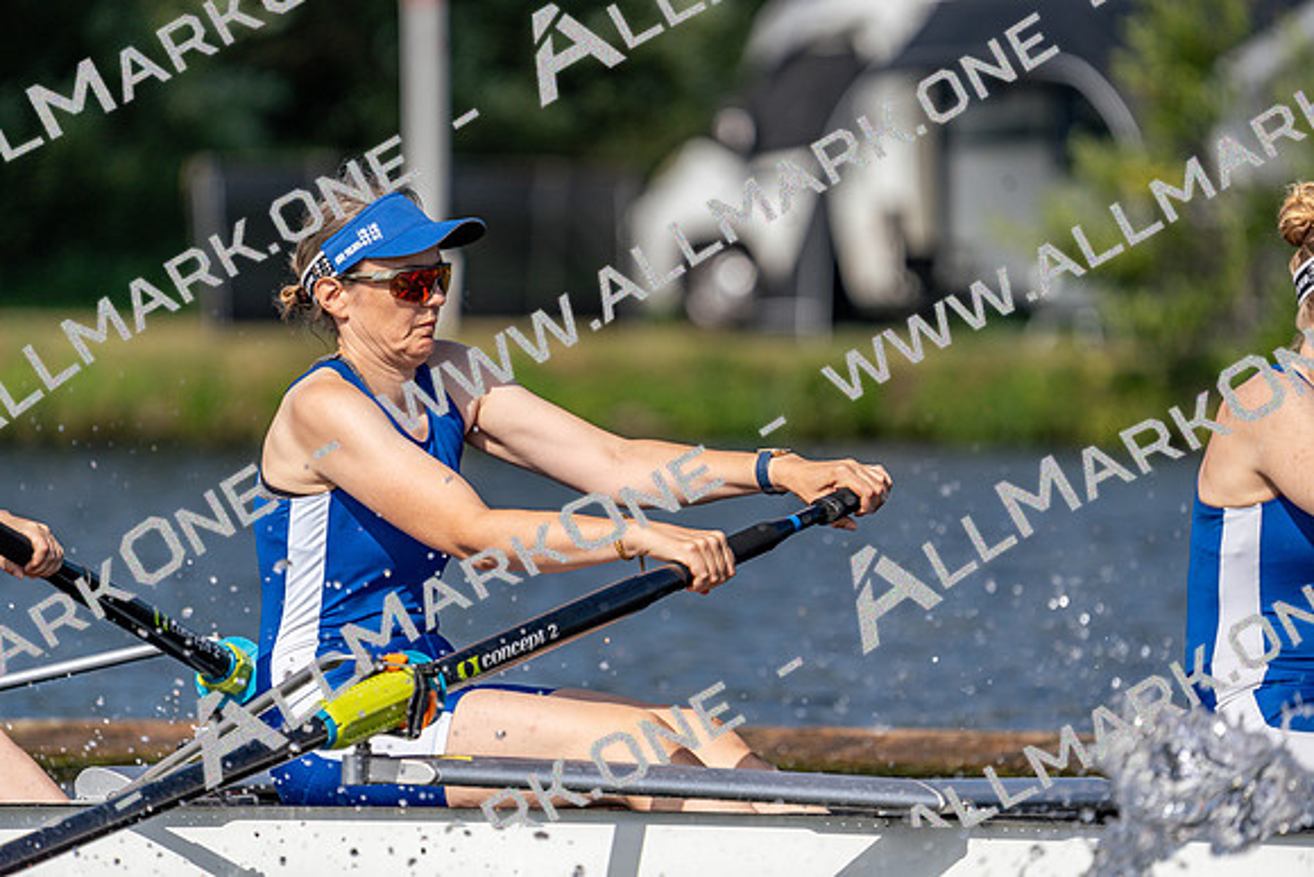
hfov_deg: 4.6
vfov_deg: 3.0
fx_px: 16501
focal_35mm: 452
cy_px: 438
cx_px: 657
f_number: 6.3
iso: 160
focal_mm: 452
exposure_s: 1/1600
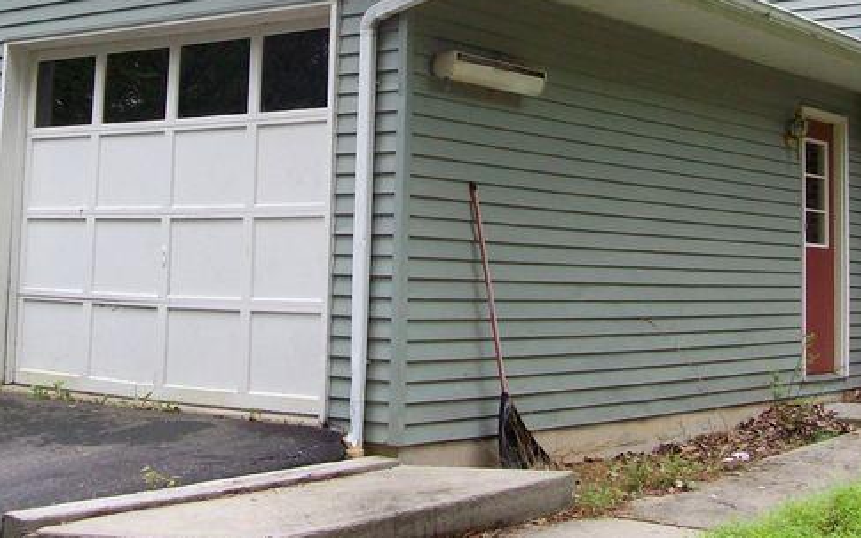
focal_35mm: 63
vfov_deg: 20.3
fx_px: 1478
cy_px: 89
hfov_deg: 32.5
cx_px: 424
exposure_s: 1/297
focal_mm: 6
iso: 80
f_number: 2.7
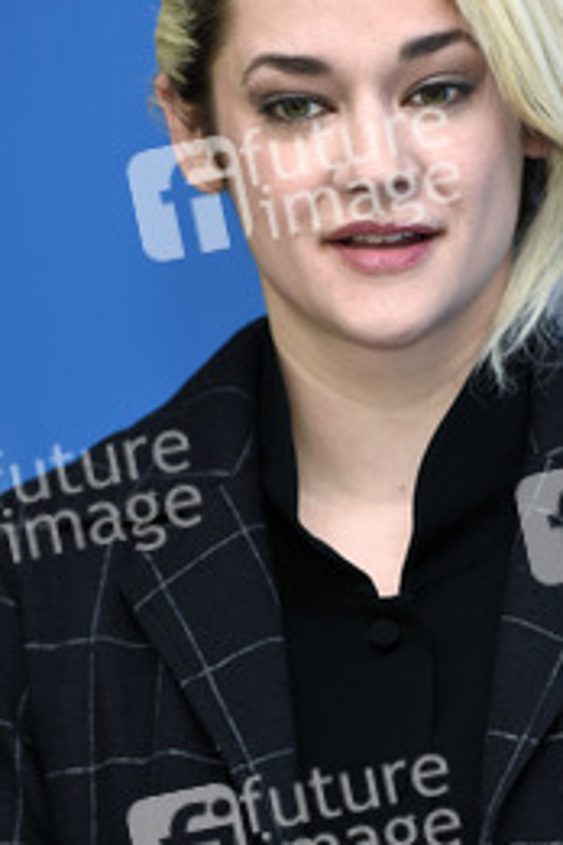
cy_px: 346
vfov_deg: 4.7
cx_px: 388
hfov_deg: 3.2
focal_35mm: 436
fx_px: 10227
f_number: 3.5
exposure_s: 1/320
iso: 800
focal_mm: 190
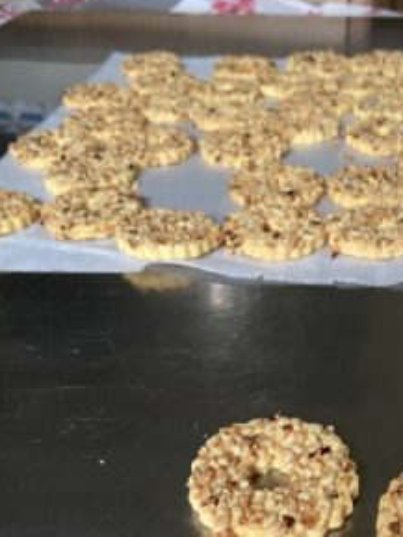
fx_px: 698
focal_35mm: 45
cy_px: 377
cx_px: 315
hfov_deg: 31.5
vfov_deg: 41.3
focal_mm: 4.25
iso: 640
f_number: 1.8
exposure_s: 1/30
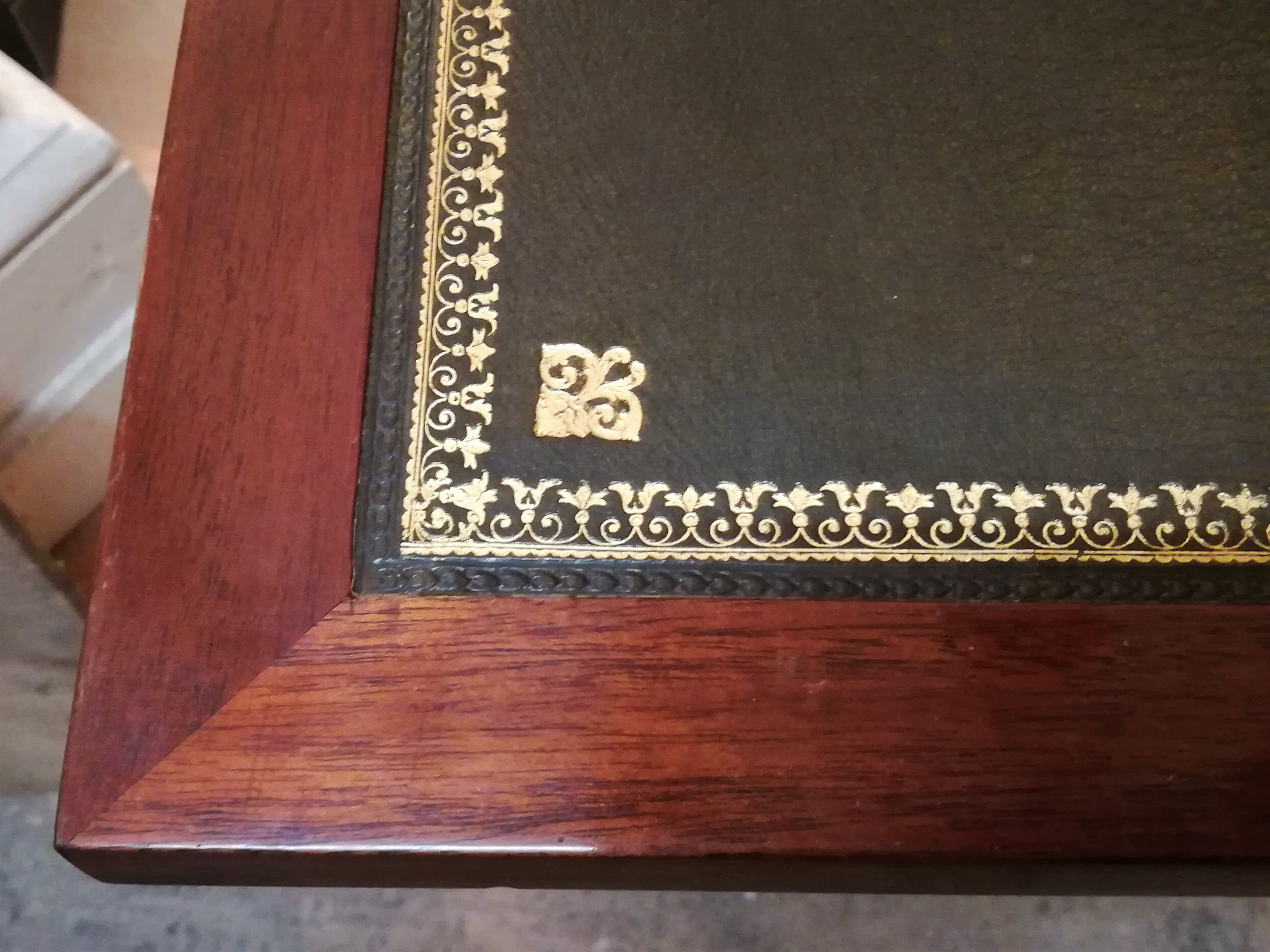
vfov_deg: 36.8
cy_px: 476
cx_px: 635
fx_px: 1431
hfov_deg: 47.9
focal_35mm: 39
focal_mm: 3.83
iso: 640
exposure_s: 1/14.3
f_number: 2.2
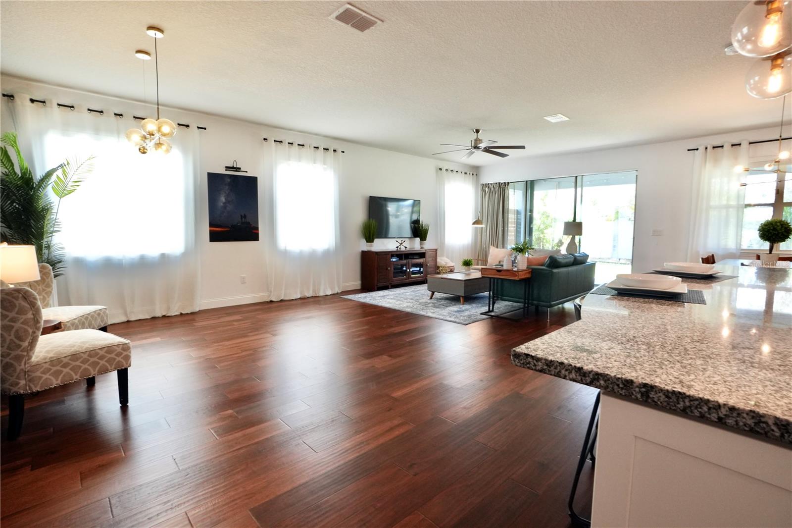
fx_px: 352
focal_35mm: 16
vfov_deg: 73.7
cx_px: 396
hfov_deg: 96.7
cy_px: 264
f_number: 14
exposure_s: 1/8
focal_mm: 11
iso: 800
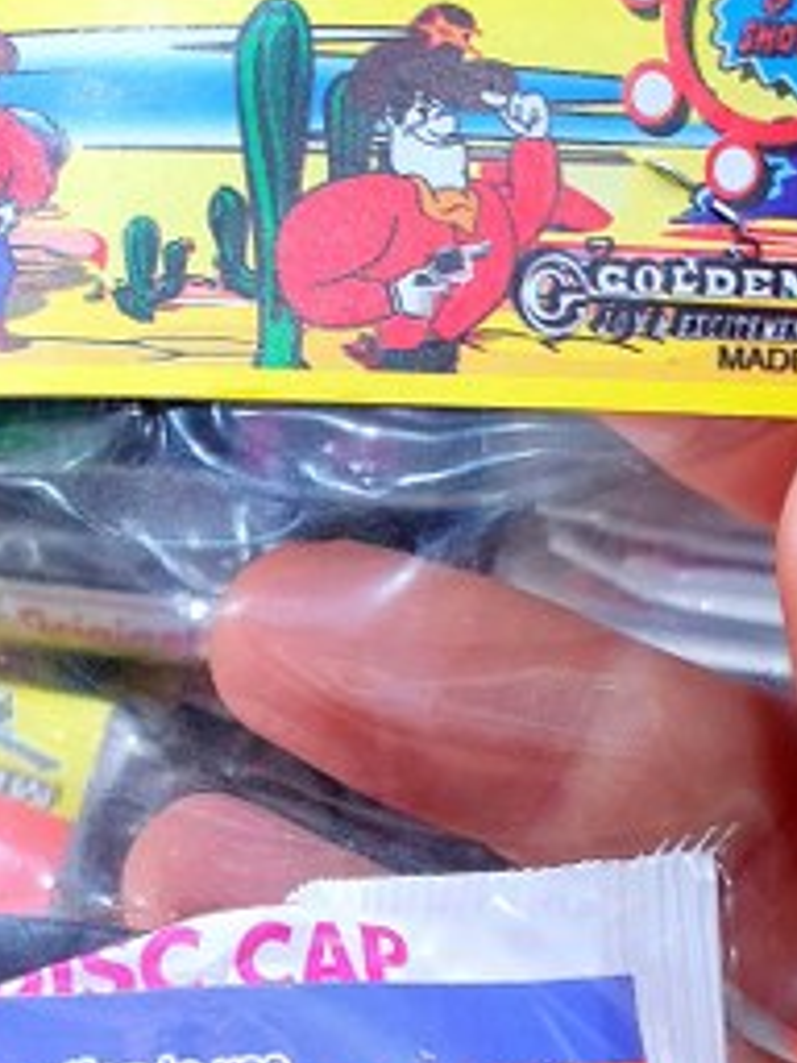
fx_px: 1873
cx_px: 220
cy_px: 1105
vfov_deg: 29.3
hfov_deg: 23.8
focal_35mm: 61
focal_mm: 4.32
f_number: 2.4
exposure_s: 1/50
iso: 320
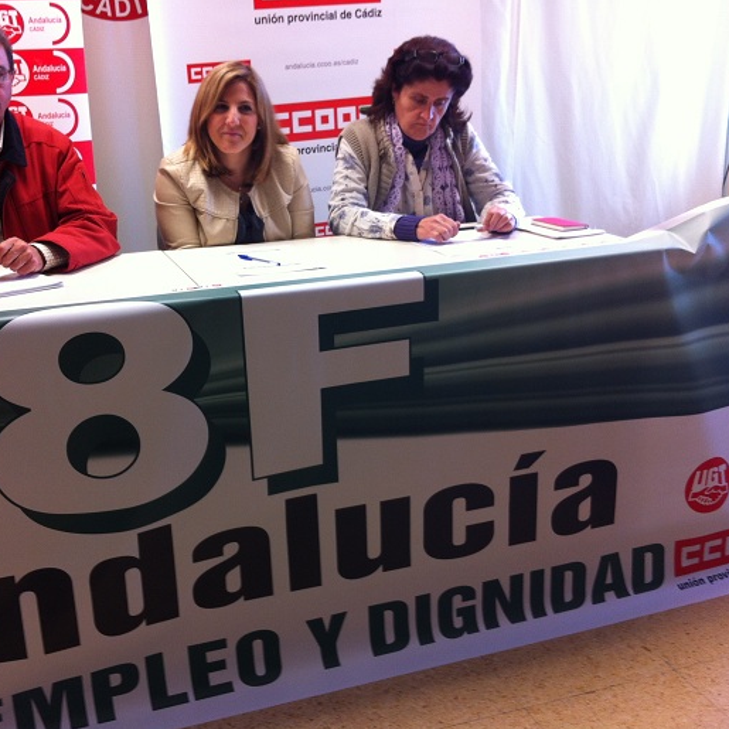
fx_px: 1001
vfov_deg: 40.0
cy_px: 367
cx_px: 294
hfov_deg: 39.9
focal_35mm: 42
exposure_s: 1/17
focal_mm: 3.85
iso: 80
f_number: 2.8
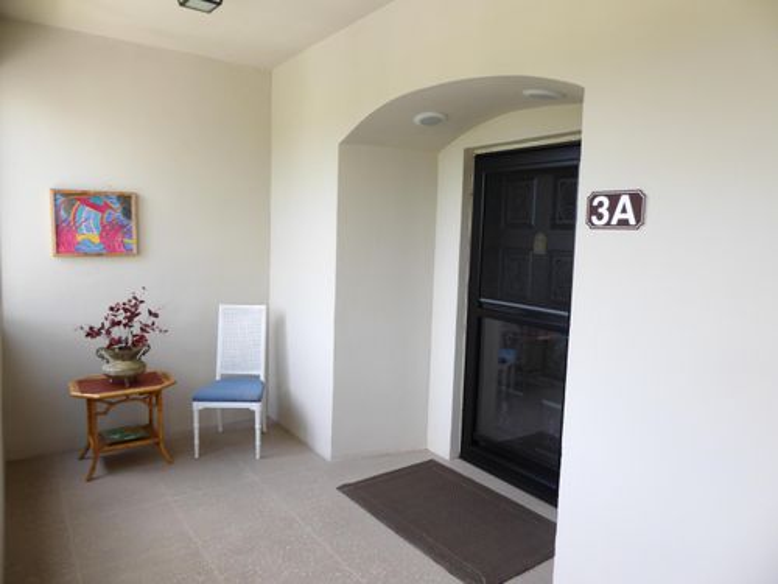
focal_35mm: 25
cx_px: 389
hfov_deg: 69.4
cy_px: 292
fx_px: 562
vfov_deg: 54.9
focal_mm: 4.3
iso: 100
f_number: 3.3
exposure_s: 1/60
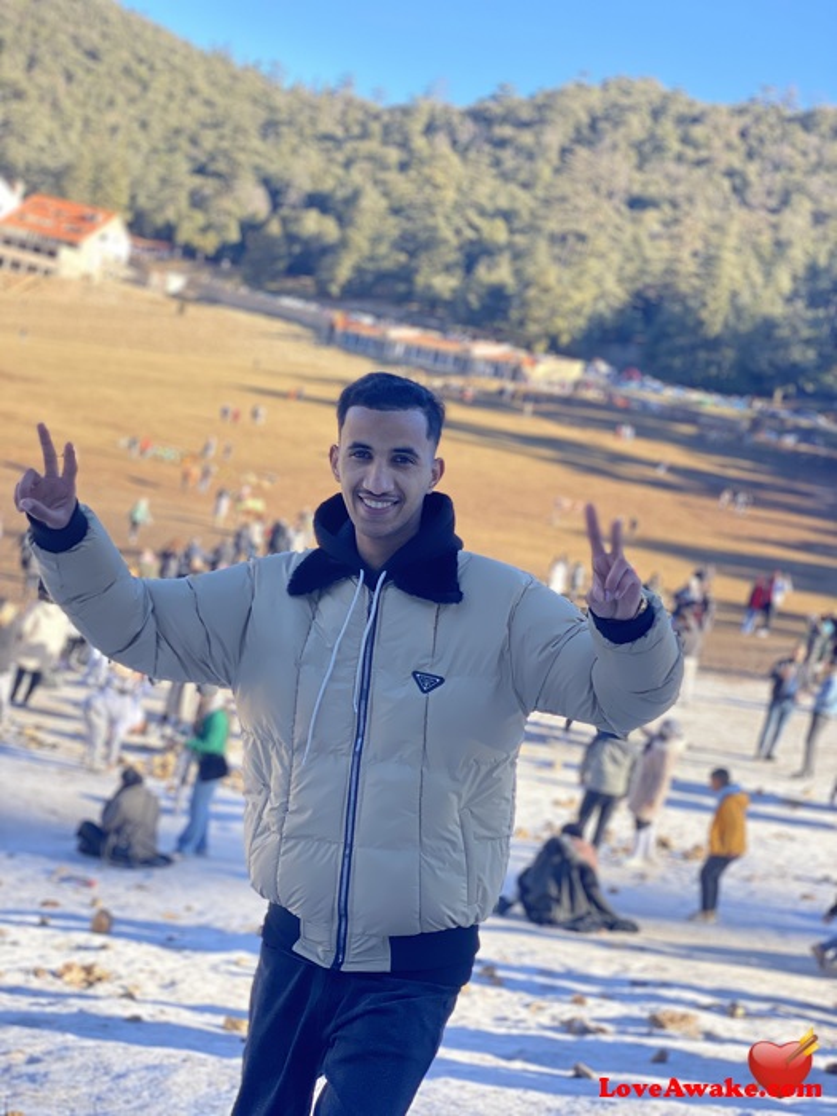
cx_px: 418
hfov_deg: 28.0
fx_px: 1676
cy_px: 558
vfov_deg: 36.8
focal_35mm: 52
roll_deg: -15.4
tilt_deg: -5.4
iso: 20
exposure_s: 1/274
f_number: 2
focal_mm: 6
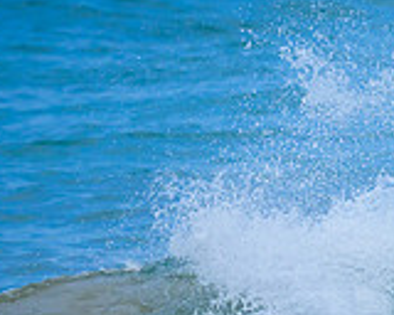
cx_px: 779
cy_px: 290
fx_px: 43705
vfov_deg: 0.4
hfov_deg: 0.5
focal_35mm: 3748
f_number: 6.3
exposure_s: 1/3200
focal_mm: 800
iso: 560
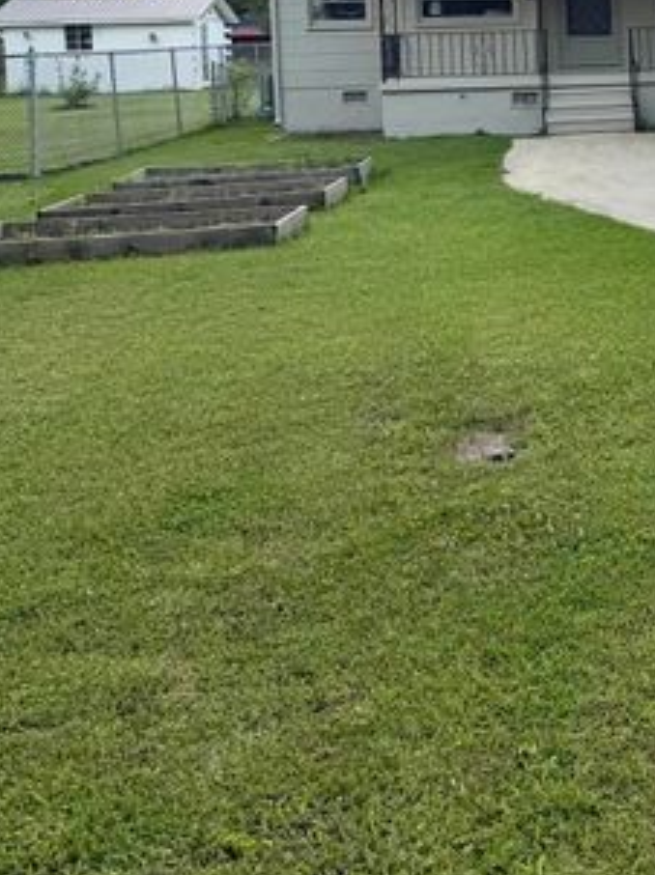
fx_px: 1339
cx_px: 701
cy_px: 91
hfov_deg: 25.7
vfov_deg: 34.2
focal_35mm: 53
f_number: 1.78
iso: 80
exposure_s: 1/443
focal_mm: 6.76
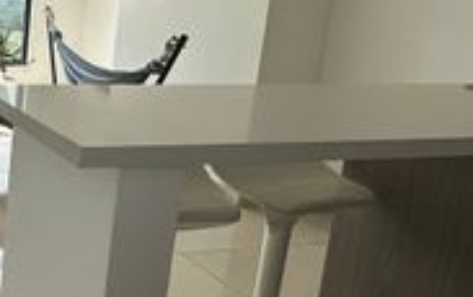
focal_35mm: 54
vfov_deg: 24.0
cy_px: 127
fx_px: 697
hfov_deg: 32.2
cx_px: -68
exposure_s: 1/785
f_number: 2.2
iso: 40
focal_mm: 2.22
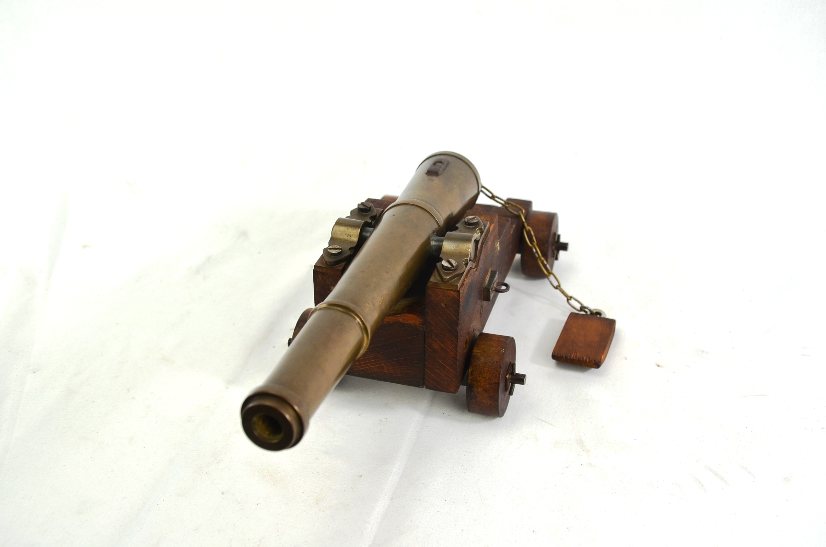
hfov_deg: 45.5
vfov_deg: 31.1
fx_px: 985
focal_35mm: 43
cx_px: 407
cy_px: 268
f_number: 5.6
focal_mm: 28
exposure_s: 1/125
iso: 220
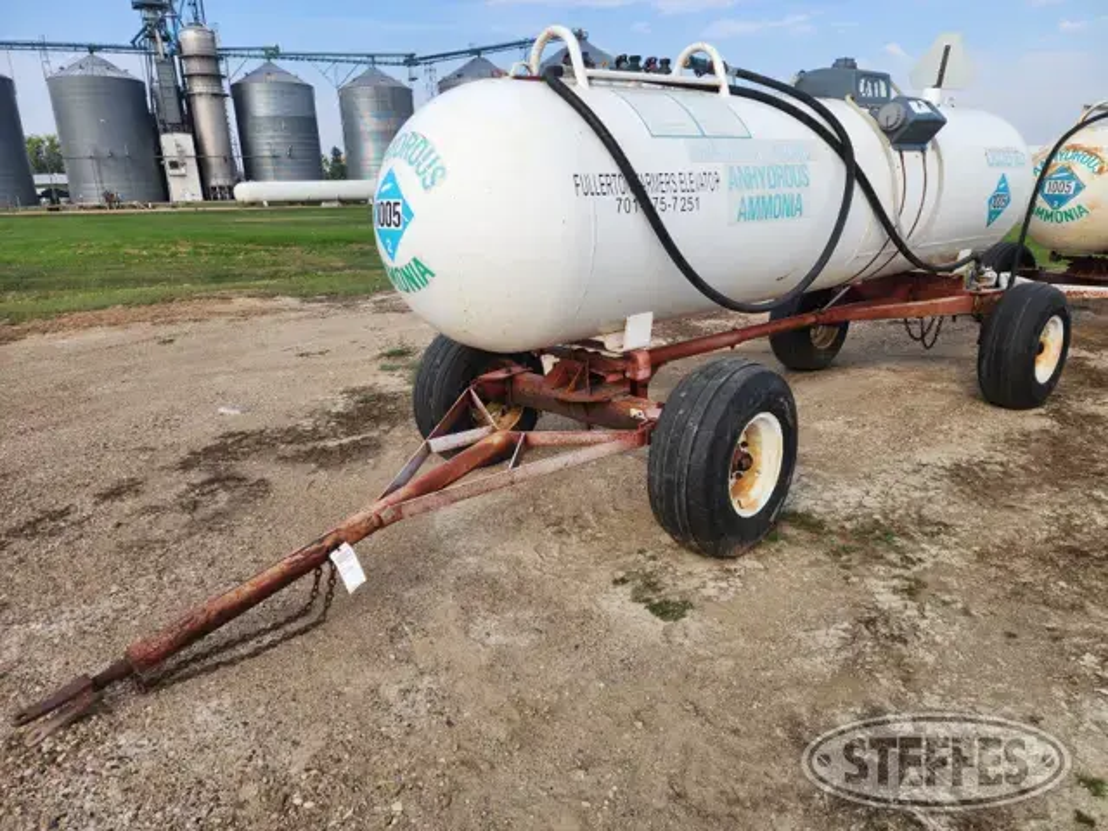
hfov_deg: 73.9
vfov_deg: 58.9
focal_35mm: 23
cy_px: 416
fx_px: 736
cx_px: 554
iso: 12
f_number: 1.8
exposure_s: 1/654
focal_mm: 6.4
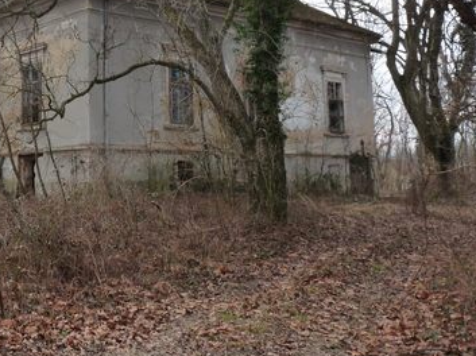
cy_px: 115
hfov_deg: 36.6
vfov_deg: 29.4
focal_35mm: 49
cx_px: 50
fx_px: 673
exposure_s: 1/160
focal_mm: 4.8
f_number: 4
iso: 160
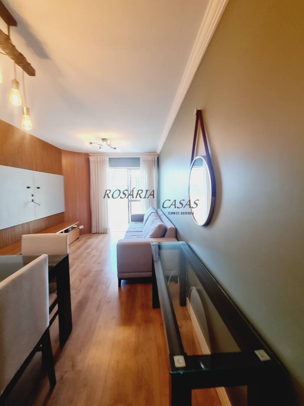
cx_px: 152
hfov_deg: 89.9
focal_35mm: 13
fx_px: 152
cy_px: 203
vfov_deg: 106.2
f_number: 2.2
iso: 160
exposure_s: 1/60
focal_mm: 2.2
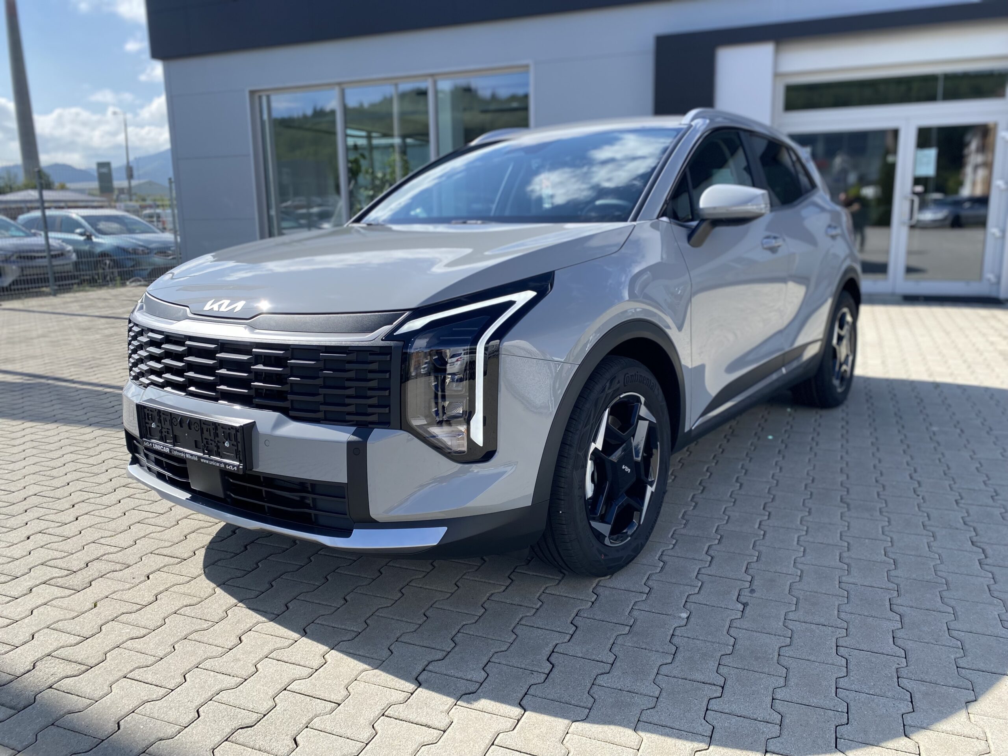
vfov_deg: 53.1
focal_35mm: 26
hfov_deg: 67.3
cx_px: 504
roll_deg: +0.5
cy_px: 378
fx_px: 757
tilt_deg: -10.6
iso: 32
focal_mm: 4.25
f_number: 1.8
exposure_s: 1/1608
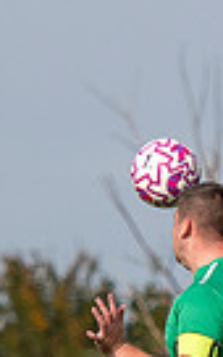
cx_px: 127
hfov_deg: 1.4
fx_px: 9209
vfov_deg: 2.2
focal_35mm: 947
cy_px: 351
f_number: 2.8
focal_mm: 122
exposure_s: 1/5000
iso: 250
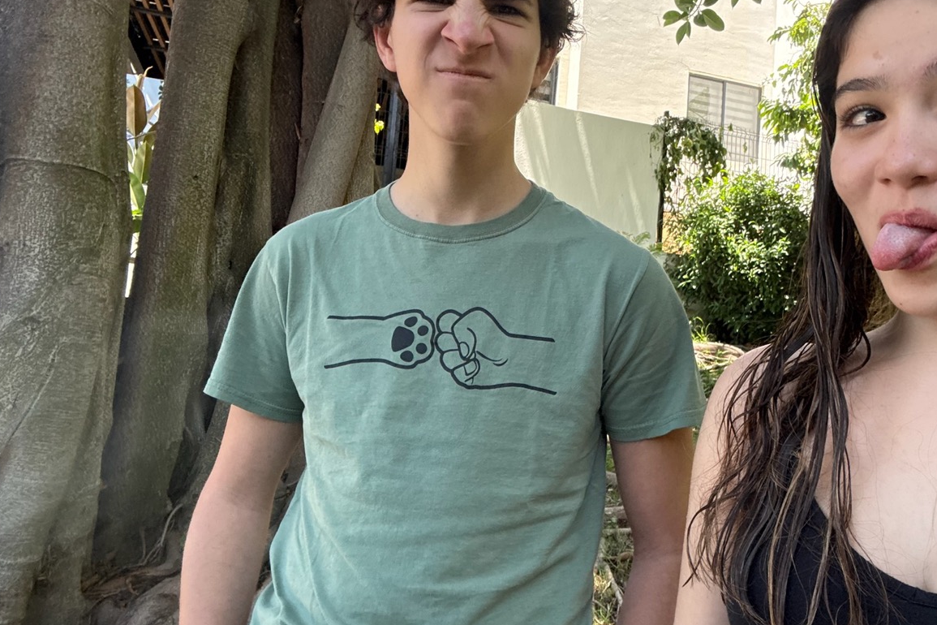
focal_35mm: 29
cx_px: 543
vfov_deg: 44.9
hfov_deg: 63.3
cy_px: 291
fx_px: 755
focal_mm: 2.69
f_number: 1.9
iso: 80
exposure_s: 1/226
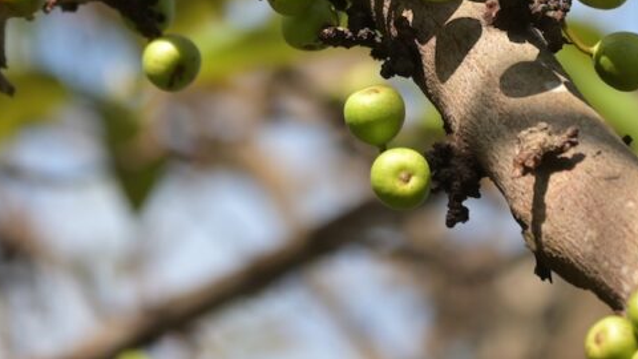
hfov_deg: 2.6
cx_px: 371
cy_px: -92
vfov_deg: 1.4
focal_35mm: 838
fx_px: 14177
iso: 250
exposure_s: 1/800
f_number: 6.3
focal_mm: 250
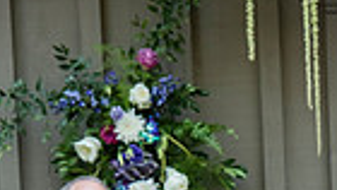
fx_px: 4203
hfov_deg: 4.6
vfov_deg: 2.6
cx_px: 349
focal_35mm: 470
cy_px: 416
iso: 800
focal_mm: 140
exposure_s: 1/500
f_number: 3.5
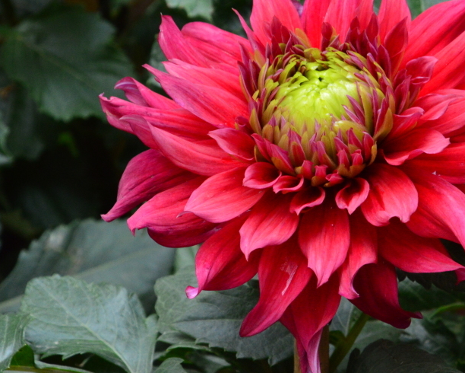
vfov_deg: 3.8
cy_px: 142
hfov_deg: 4.7
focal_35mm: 412
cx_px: 323
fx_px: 5669
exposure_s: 1/250
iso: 2000
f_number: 16
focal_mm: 175
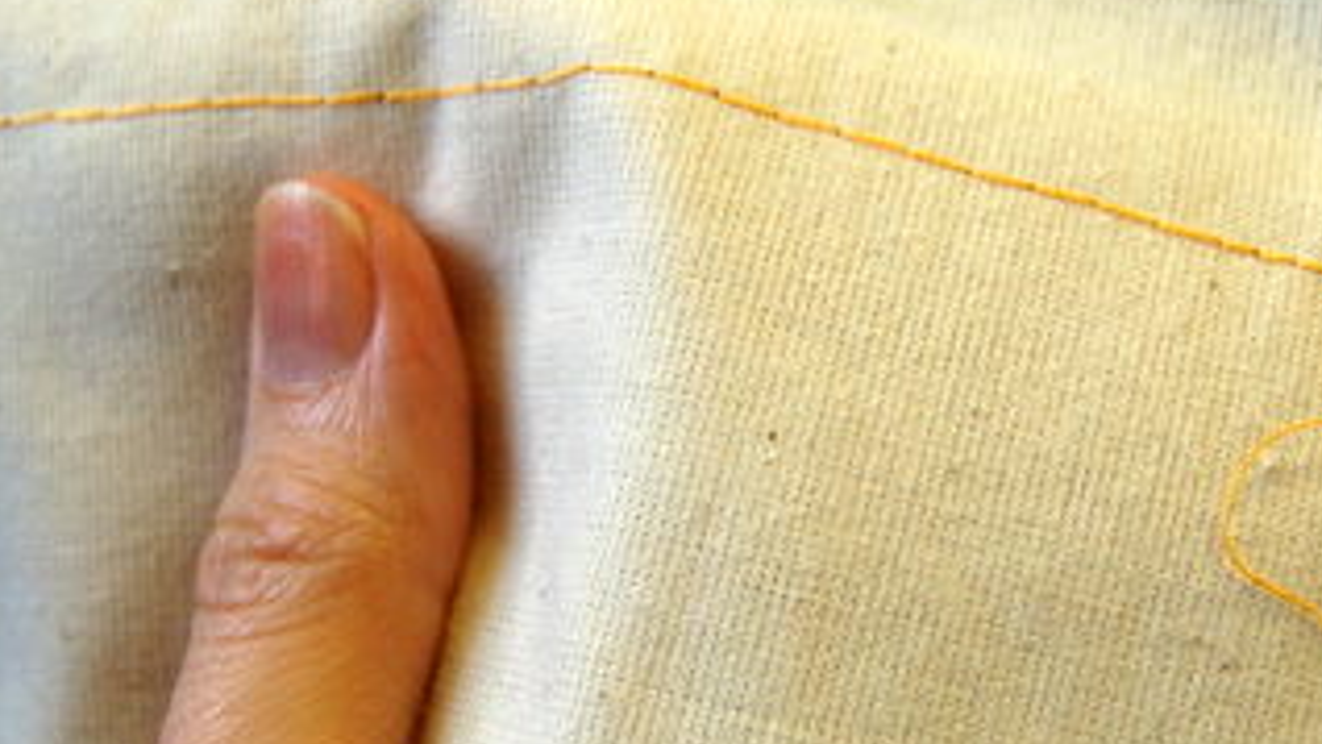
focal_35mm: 77
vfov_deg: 15.7
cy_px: 335
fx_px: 2700
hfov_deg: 27.5
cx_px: 636
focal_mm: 26
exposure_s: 1/100
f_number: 5
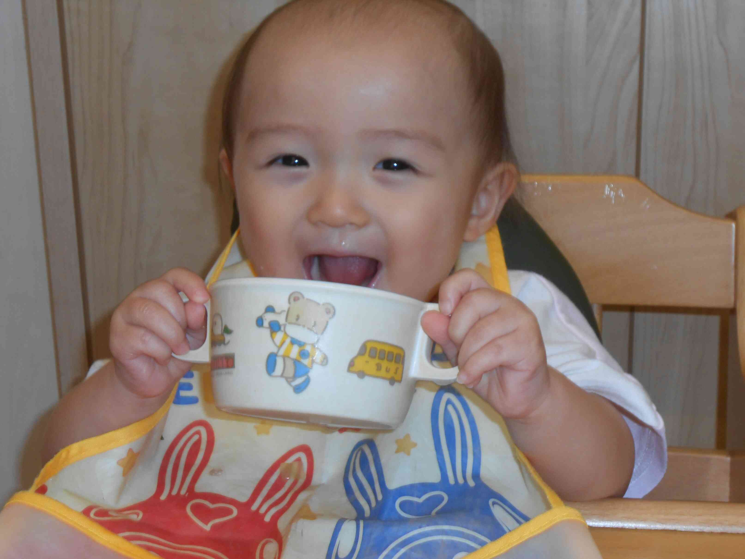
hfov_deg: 30.7
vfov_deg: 23.3
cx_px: 372
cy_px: 280
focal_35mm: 63
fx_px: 1356
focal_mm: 11.3
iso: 200
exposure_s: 1/60
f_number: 5.6
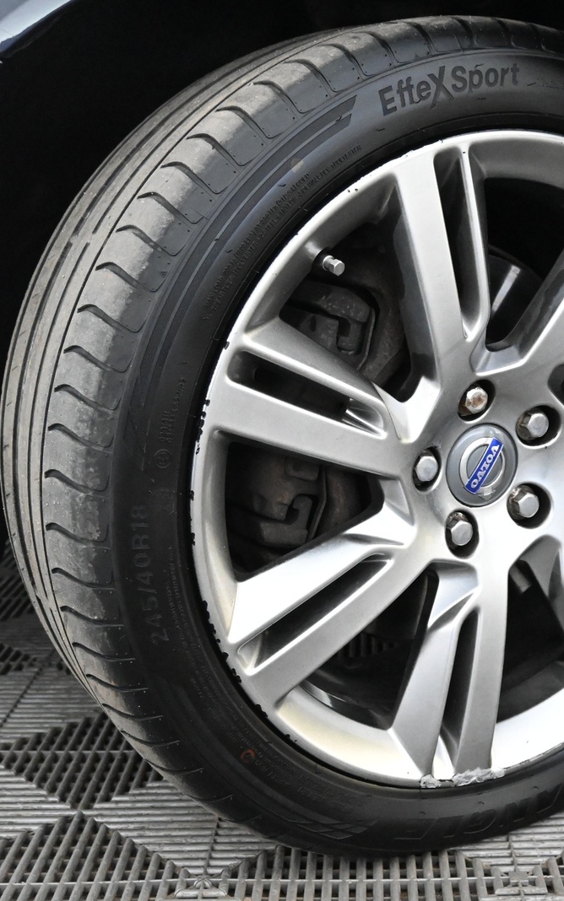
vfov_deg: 39.6
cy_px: 455
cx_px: 382
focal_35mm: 51
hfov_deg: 25.2
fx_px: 1254
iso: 6400
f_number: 4
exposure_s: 1/40
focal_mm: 22
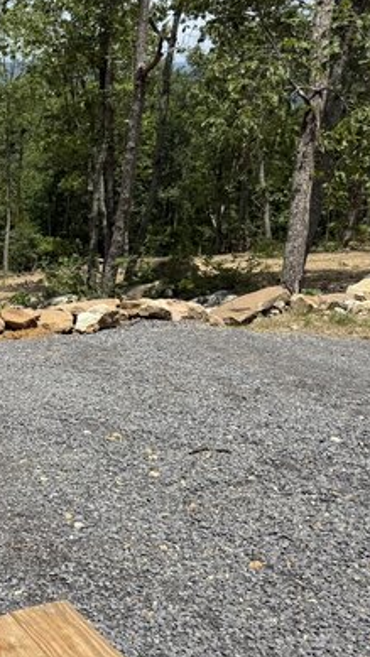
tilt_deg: -19.5
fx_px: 750
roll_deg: +0.2
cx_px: -101
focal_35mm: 43
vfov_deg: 47.3
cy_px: 360
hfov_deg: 24.5
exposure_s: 1/5319
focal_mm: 6.76
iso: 80
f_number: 1.78
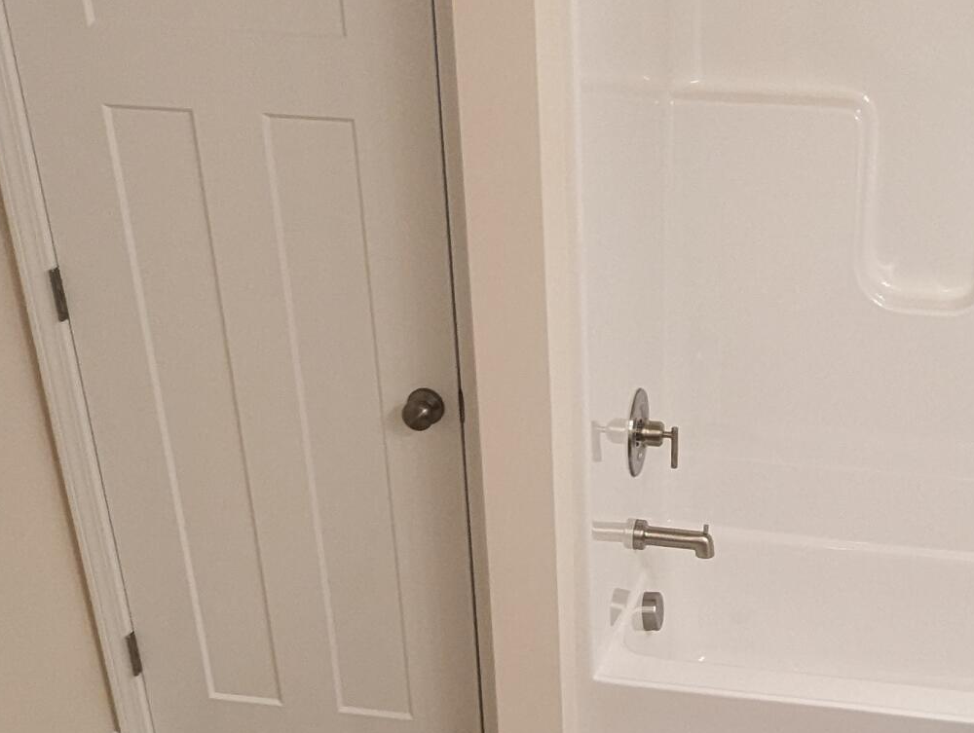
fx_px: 1353
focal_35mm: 48
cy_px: 582
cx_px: 733
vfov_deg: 29.7
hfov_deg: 38.6
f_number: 2.2
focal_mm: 2.35
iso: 190
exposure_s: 1/60
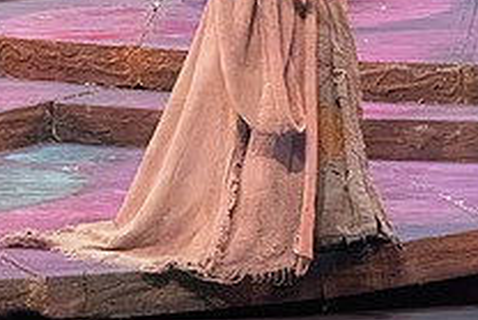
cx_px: 140
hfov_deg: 3.7
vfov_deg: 2.5
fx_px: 7401
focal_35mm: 557
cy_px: -105
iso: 20000
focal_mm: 200
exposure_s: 1/1000
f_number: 10
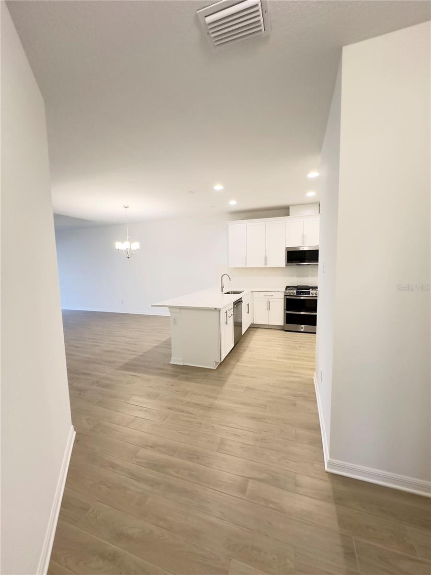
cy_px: 288
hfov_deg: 85.7
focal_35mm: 14
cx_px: 216
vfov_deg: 102.1
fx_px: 232
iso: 200
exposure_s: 1/60
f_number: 2.2
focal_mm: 2.22
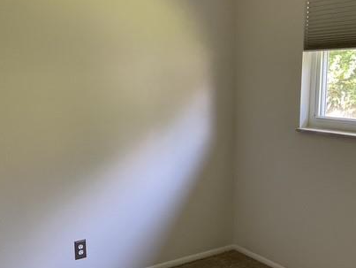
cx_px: 175
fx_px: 473
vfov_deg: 31.5
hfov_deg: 41.2
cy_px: 161
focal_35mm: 46
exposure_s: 1/60
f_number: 1.8
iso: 100
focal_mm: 3
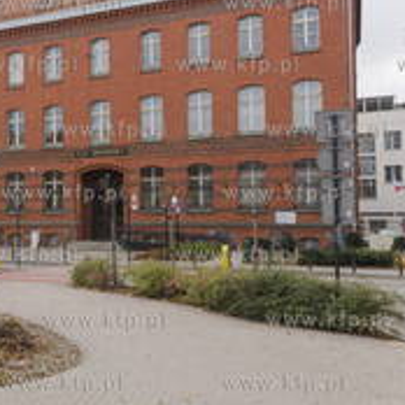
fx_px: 622
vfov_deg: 35.9
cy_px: 162
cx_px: -35
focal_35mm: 47
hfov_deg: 32.1
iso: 400
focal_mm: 24
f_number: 4.5
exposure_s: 1/400
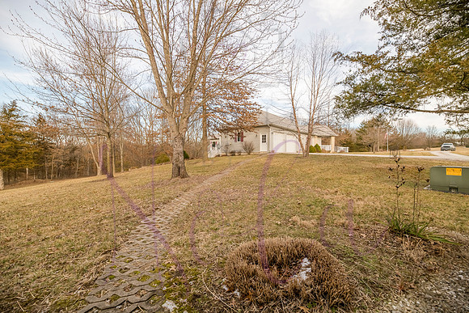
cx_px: 234
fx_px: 182
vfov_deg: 81.2
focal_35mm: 14
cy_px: 156
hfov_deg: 104.2
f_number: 5
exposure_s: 1/800
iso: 400
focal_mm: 14
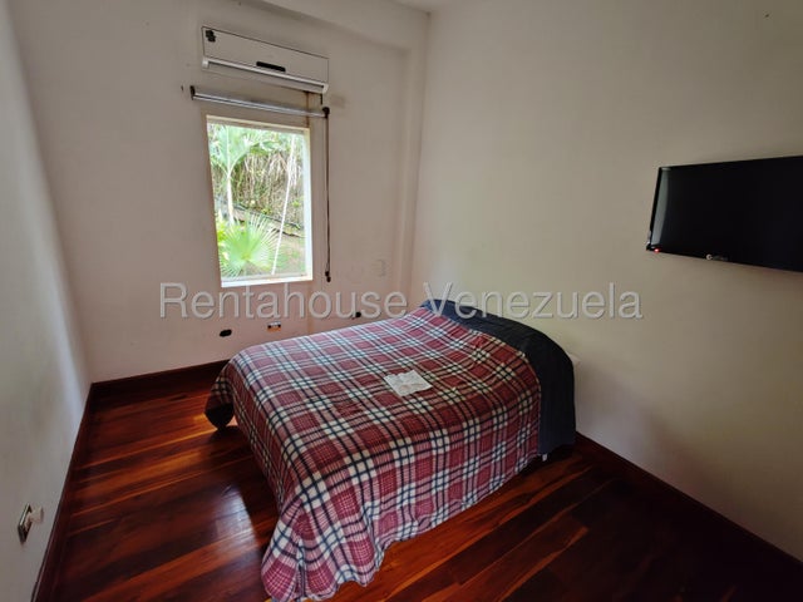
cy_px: 301
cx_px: 402
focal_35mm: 16
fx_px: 371
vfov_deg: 78.1
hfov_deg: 94.5
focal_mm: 1.96
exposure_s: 1/25
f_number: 2.2
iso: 800
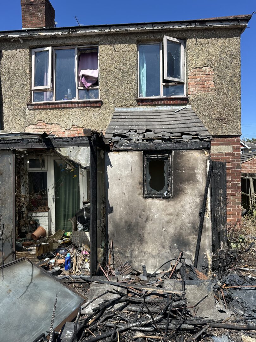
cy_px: 171
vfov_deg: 71.6
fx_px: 237
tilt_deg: -0.8
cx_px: 128
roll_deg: +0.2
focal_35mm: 24
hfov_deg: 56.8
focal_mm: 6.86
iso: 80
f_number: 1.78
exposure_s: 1/3472
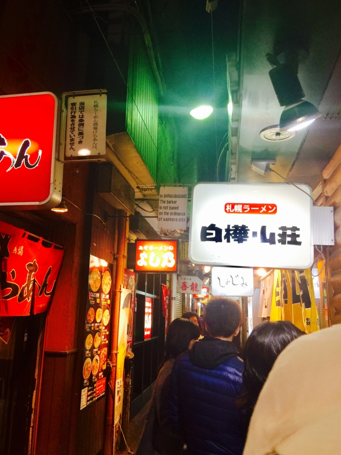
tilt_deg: +11.8
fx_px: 394
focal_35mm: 30
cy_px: 225
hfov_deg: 46.8
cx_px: 171
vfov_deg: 60.0
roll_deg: -1.0
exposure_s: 1/30
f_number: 2.2
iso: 50
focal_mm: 4.15
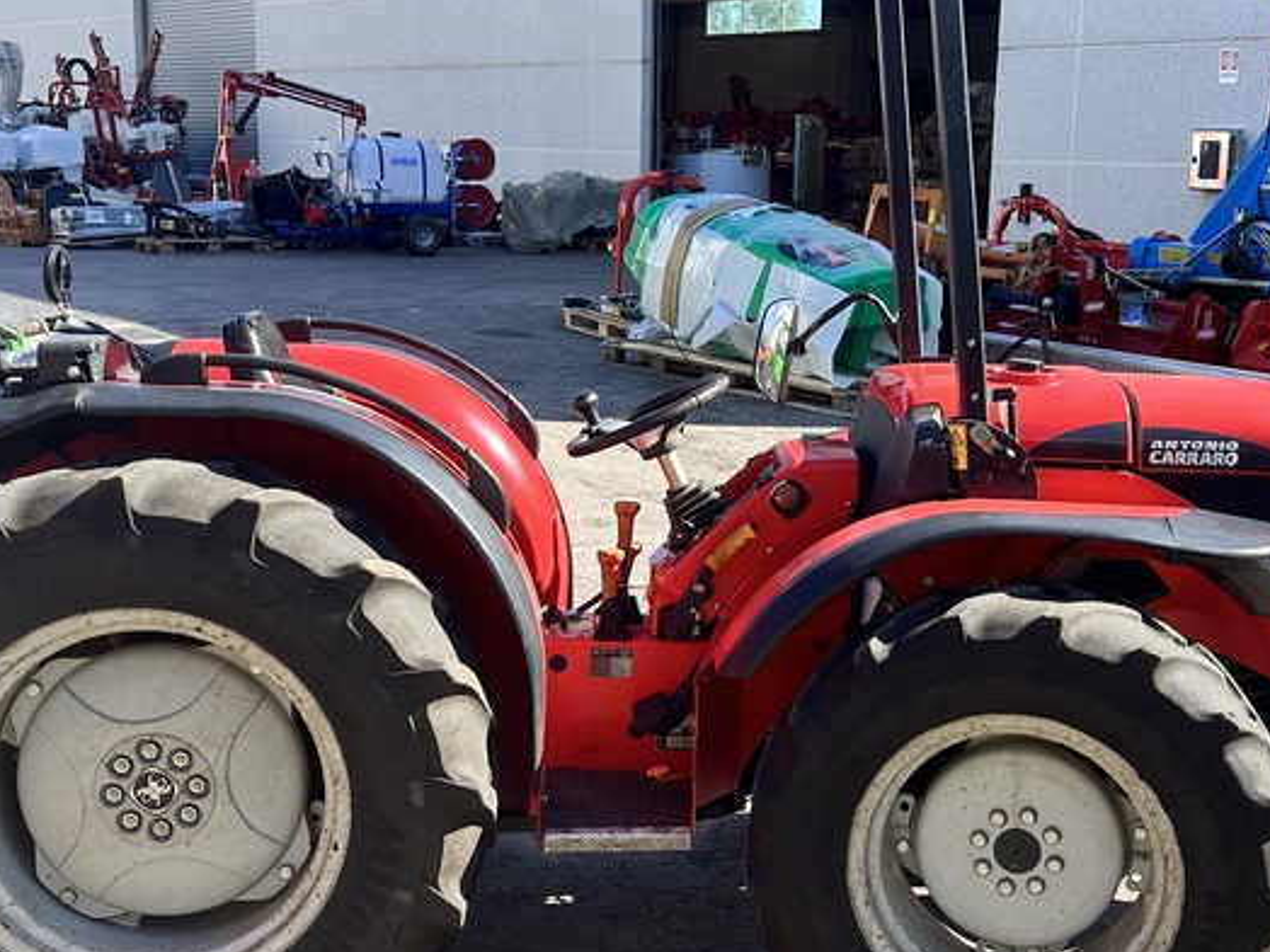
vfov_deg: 29.1
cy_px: 523
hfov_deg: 38.0
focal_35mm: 50
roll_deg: -1.9
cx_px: 773
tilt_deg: -12.0
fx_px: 1834
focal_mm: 5.7
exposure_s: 1/1531
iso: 50
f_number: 1.5
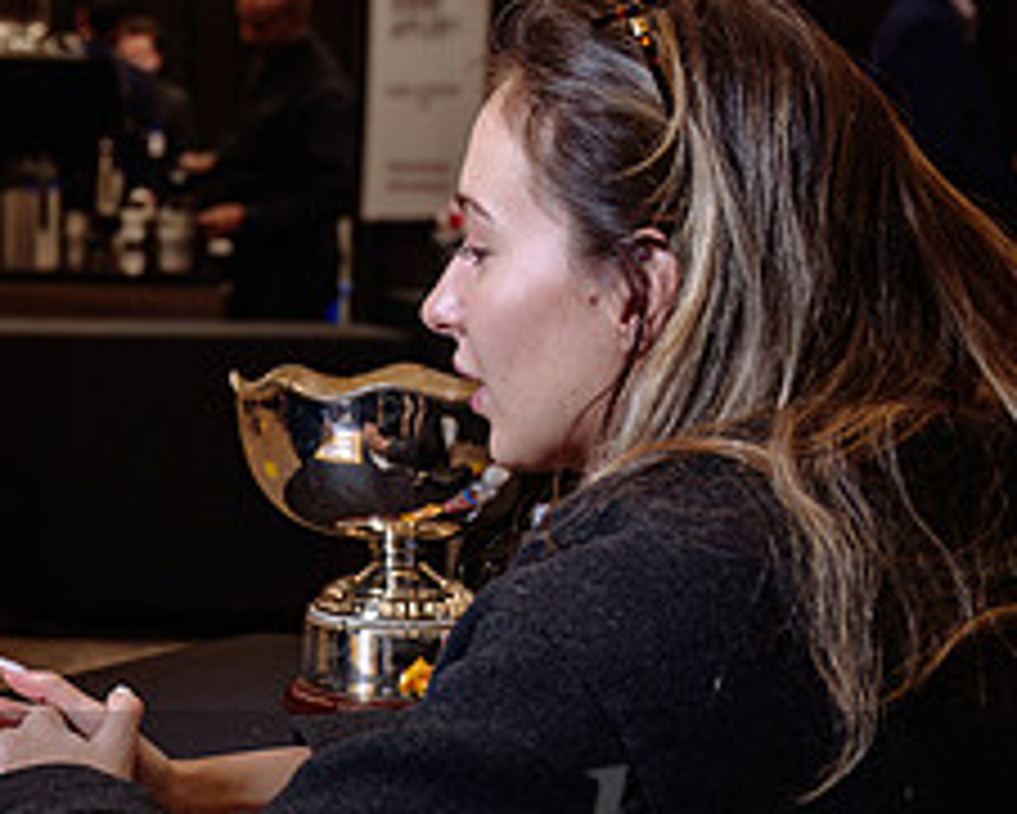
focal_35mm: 98
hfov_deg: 18.6
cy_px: 174
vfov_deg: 15.6
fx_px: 2951
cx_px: -187
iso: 500
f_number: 3.5
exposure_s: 1/200
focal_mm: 36
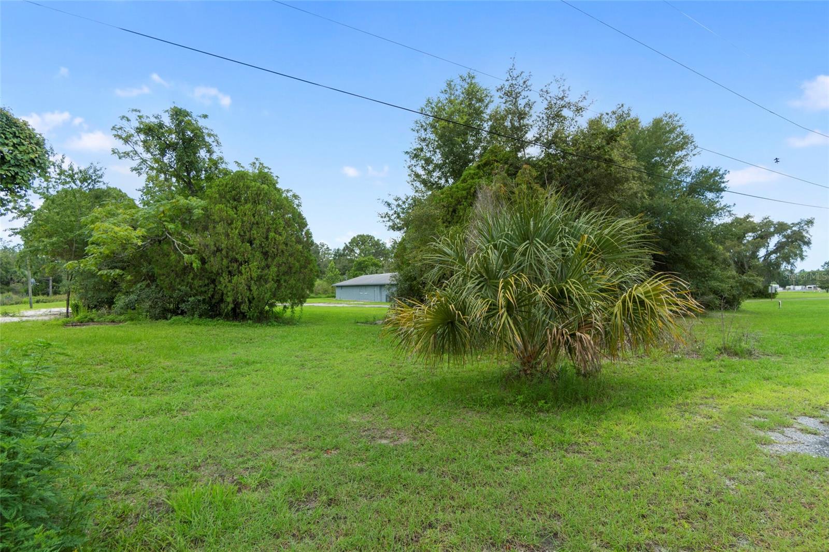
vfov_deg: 67.4
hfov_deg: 90.0
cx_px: 414
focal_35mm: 18
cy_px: 276
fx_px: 414
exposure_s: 1/500
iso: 320
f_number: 5
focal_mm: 12
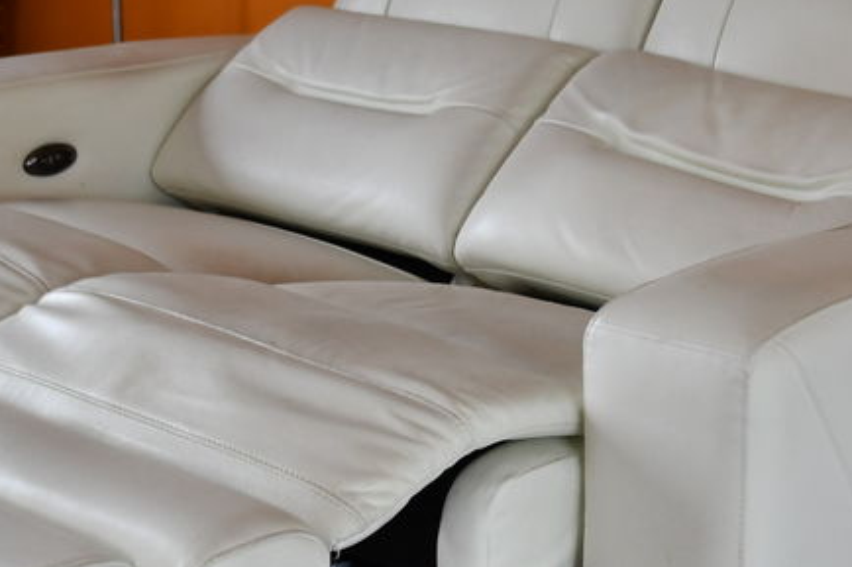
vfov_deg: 16.4
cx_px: 463
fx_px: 1963
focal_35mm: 83
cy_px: 256
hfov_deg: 24.5
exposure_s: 1/250
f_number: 3.5
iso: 640
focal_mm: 18
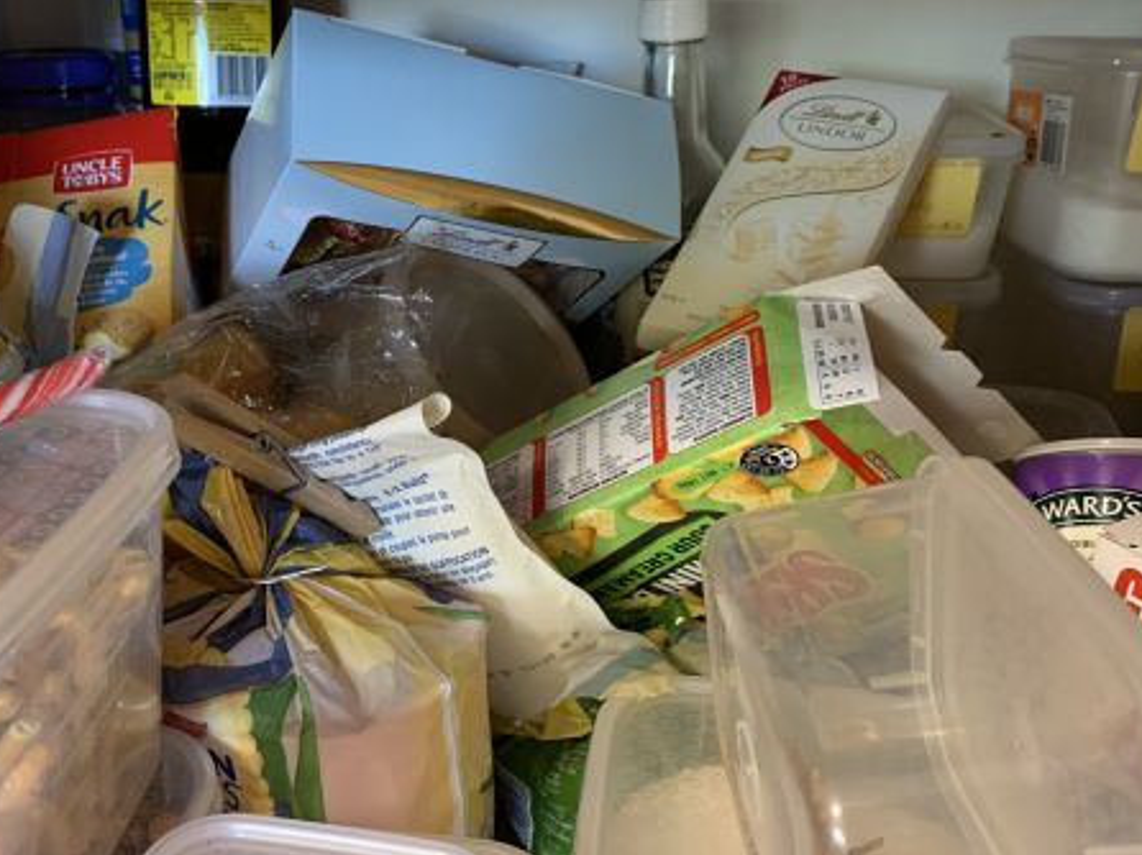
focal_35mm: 35
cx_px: 422
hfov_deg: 52.0
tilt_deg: -24.7
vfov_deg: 40.6
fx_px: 1154
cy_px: 491
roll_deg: +1.3
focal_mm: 4.25
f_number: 1.8
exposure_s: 1/41
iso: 400
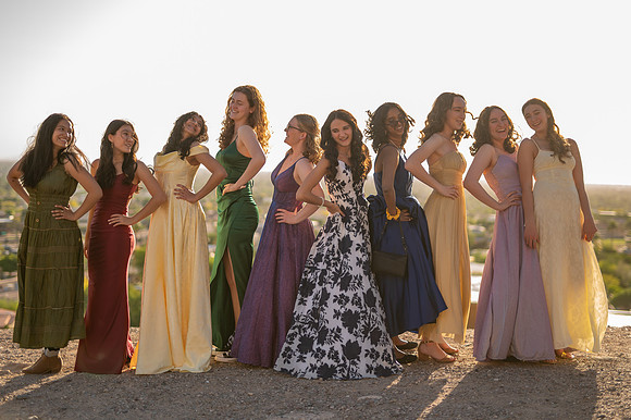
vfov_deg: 22.8
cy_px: 170
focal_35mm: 59
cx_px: 328
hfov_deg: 33.7
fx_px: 1041
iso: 100
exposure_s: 1/2000
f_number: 1.4
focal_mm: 50
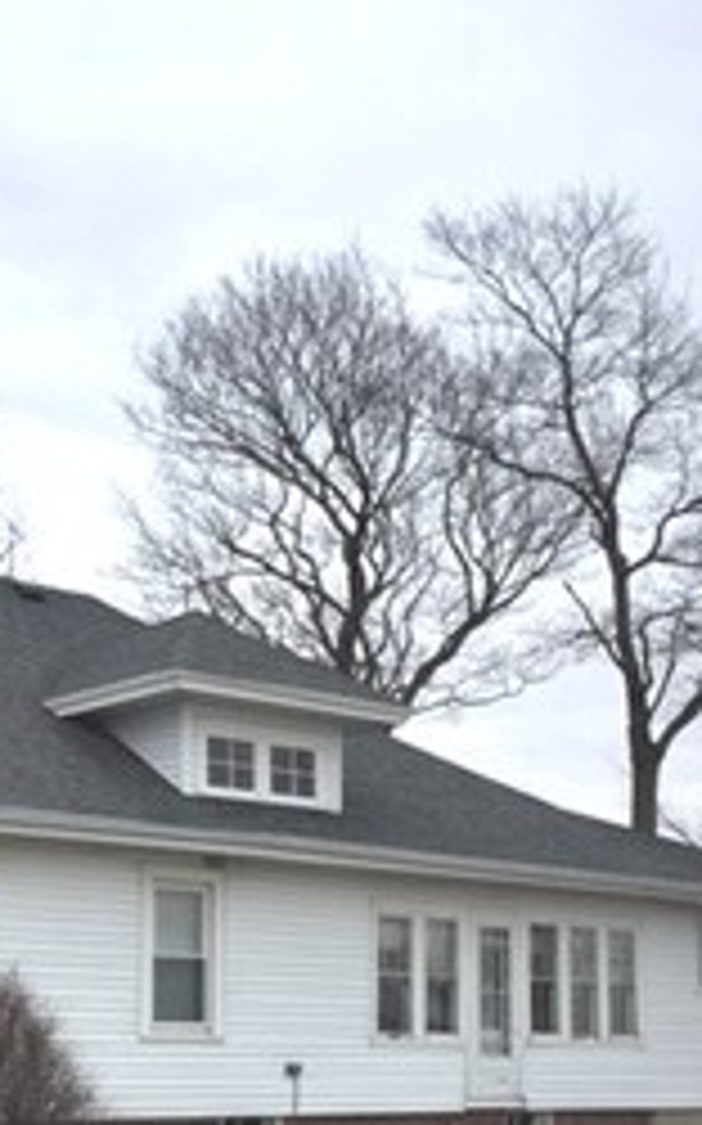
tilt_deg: +4.5
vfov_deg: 33.6
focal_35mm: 59
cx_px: 99
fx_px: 1808
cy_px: 886
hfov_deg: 21.6
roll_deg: -1.6
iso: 32
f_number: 2.2
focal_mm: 4.15
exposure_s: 1/608
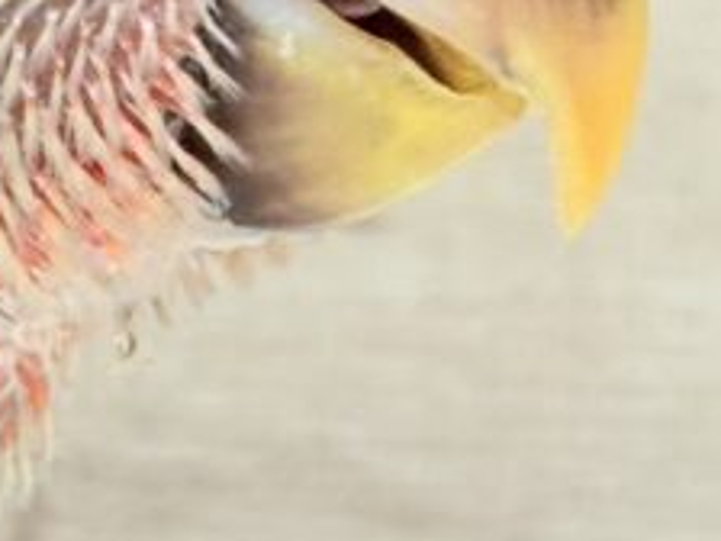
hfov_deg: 6.9
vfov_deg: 5.3
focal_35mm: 278
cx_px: -589
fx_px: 5790
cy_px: -48
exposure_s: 1/50
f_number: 1.6
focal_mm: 5.96
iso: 80
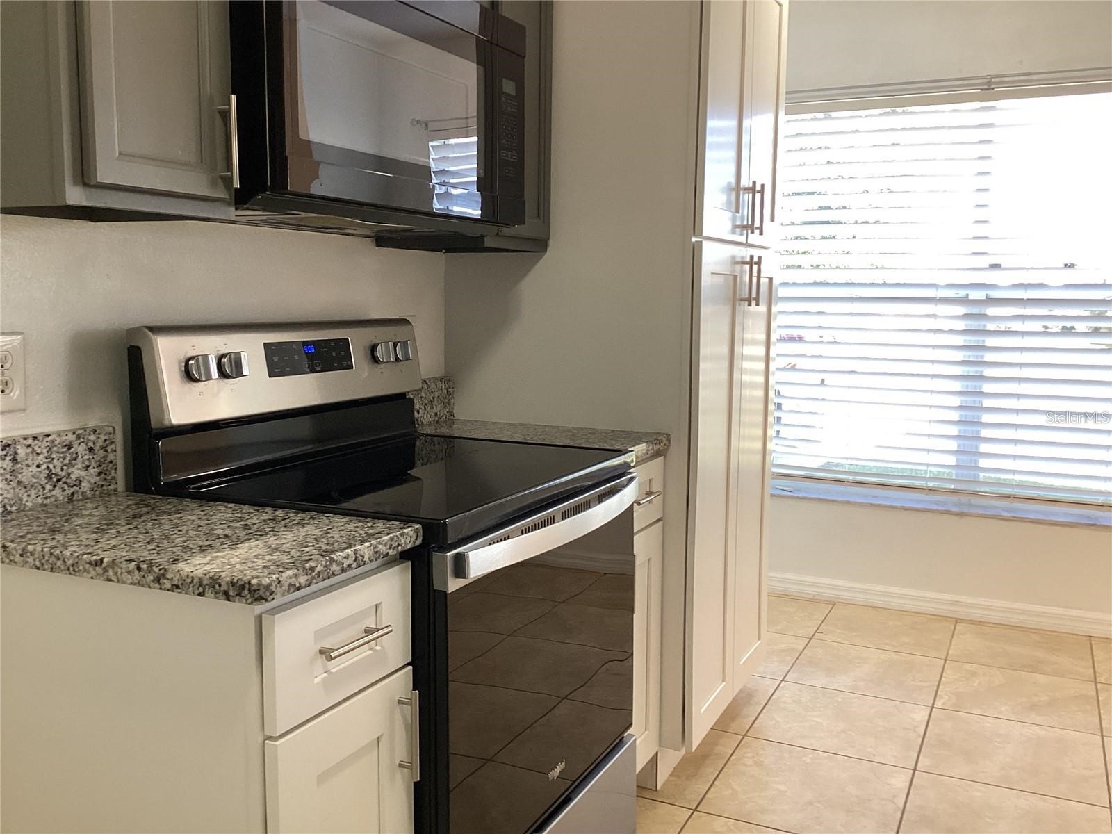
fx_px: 996
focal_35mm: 31
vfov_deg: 45.4
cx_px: 556
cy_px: 417
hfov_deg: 58.4
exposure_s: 1/60
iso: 64
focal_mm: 3.3
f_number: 2.4
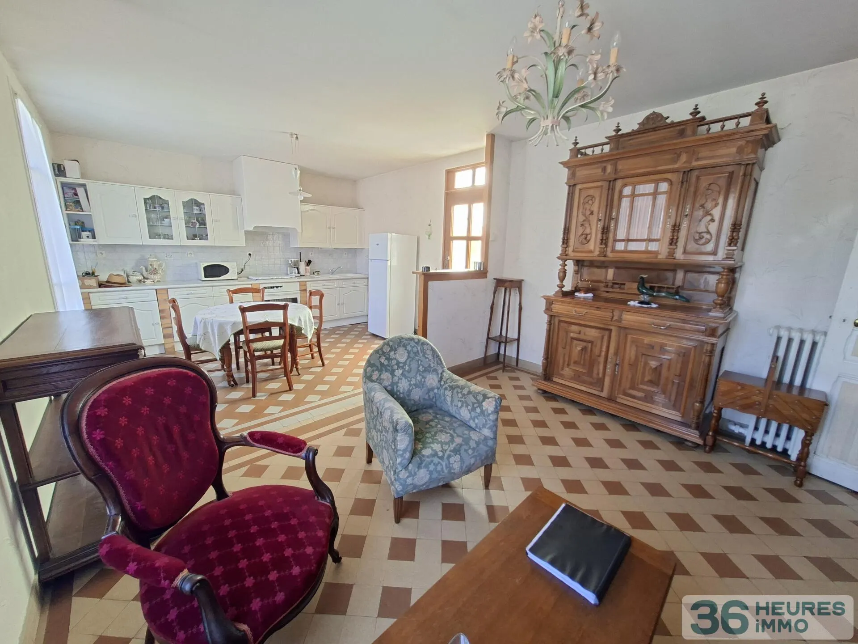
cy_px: 322
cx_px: 429
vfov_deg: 89.9
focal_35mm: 13
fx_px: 322
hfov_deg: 106.2
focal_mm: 1.74
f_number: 2.2
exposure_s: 1/30
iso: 160
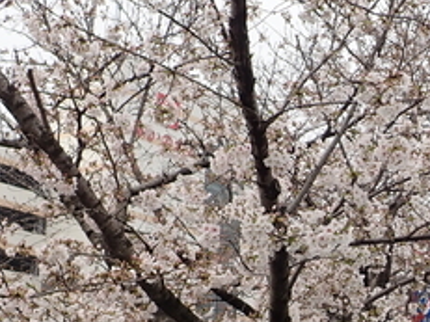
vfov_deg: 18.8
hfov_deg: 24.2
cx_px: 402
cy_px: 225
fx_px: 968
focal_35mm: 78
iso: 100
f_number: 3.2
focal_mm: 5.5
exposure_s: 1/500
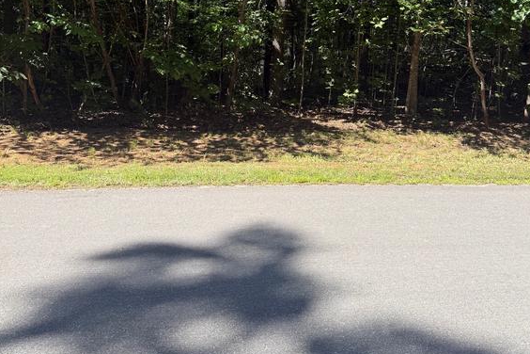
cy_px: 95
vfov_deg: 38.0
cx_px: 268
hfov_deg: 55.8
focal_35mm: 34
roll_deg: -3.7
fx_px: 501
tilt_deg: -4.4
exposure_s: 1/1292
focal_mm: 6.76
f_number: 1.78
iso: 80
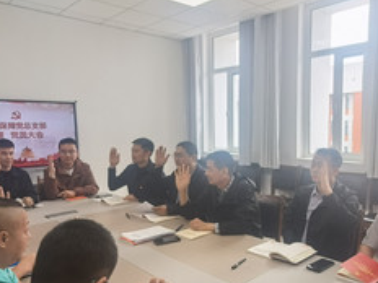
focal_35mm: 28
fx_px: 306
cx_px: 207
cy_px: 176
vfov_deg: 49.3
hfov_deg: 63.3
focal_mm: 1.95
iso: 50
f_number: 2.2
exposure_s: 1/108
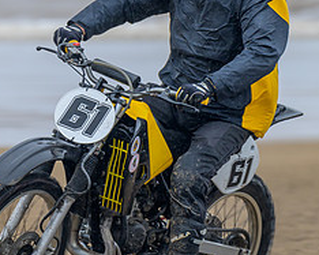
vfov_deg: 2.1
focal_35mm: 721
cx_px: 157
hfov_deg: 2.7
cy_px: 132
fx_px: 6804
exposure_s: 1/400
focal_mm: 200
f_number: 4
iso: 220
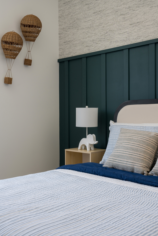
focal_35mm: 41
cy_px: 118
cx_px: 79
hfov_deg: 32.6
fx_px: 270
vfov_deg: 47.4
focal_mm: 41
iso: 320
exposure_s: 1/15
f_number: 9
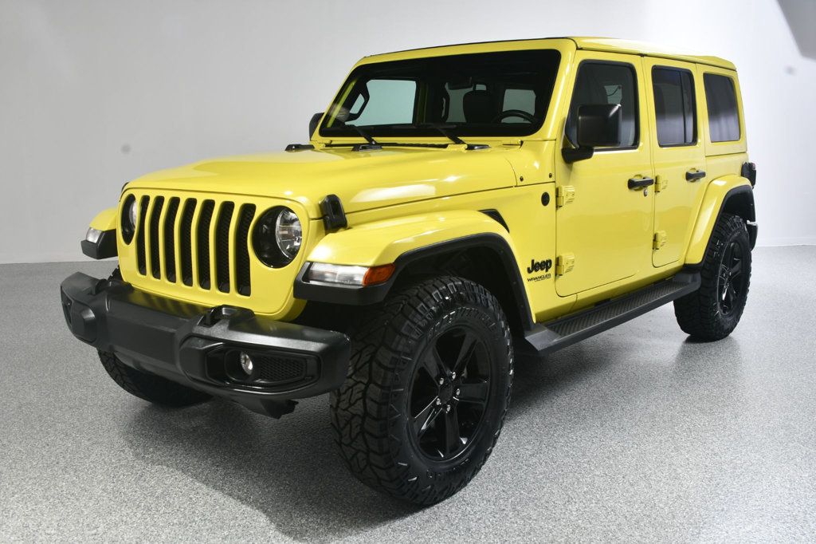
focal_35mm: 34
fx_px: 770
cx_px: 408
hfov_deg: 55.8
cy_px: 272
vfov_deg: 38.9
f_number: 11
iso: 100
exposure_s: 1/160
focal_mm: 23
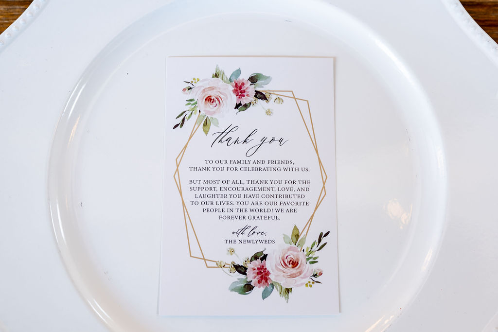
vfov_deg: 38.9
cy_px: 166
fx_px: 470
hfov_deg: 55.8
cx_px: 249
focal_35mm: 34
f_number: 2.8
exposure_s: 1/20
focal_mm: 34
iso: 125
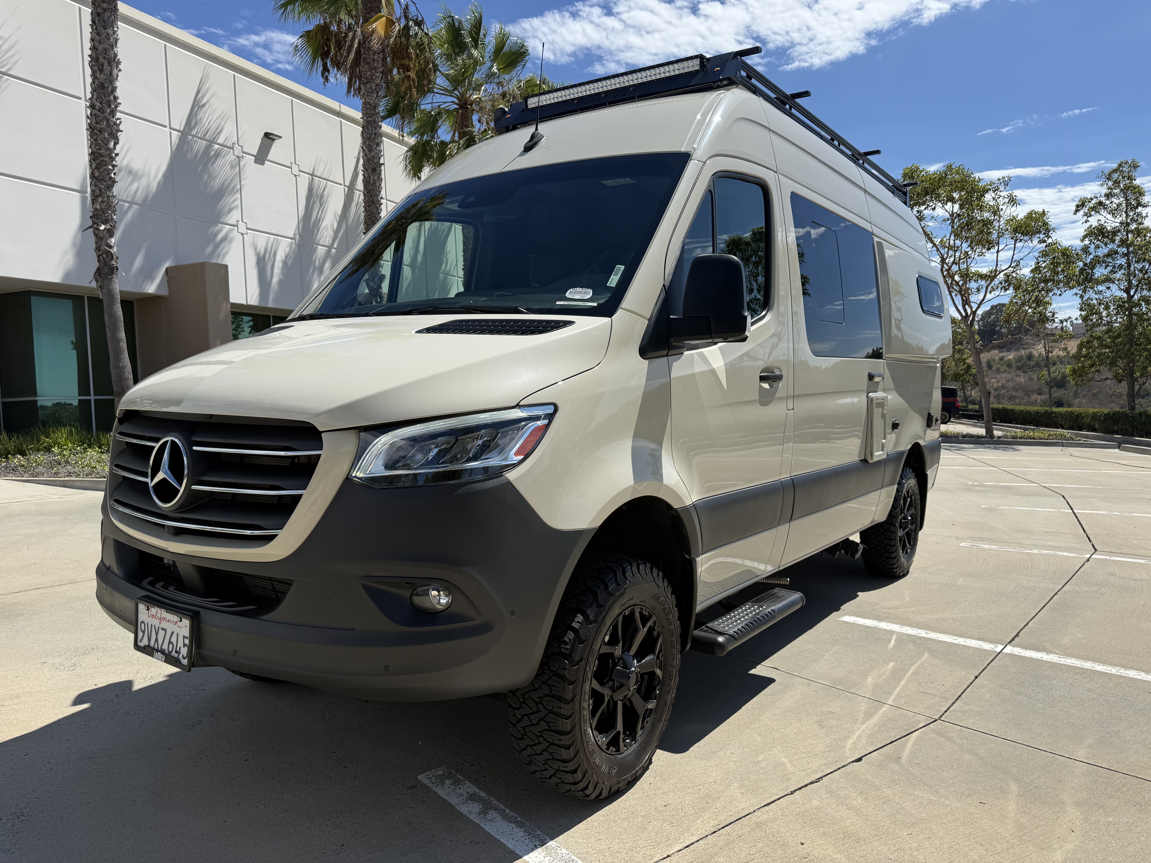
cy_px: 432
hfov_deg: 71.6
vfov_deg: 56.8
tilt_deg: -1.8
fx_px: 798
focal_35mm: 24
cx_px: 576
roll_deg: +2.3
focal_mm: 6.76
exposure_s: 1/5714
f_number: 1.78
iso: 80
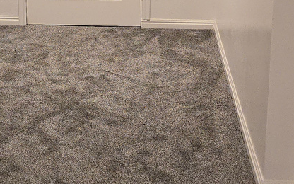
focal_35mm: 90
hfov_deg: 23.0
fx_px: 721
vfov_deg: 14.4
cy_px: 35
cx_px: 112
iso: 500
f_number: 1.7
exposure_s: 1/120
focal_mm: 6.3
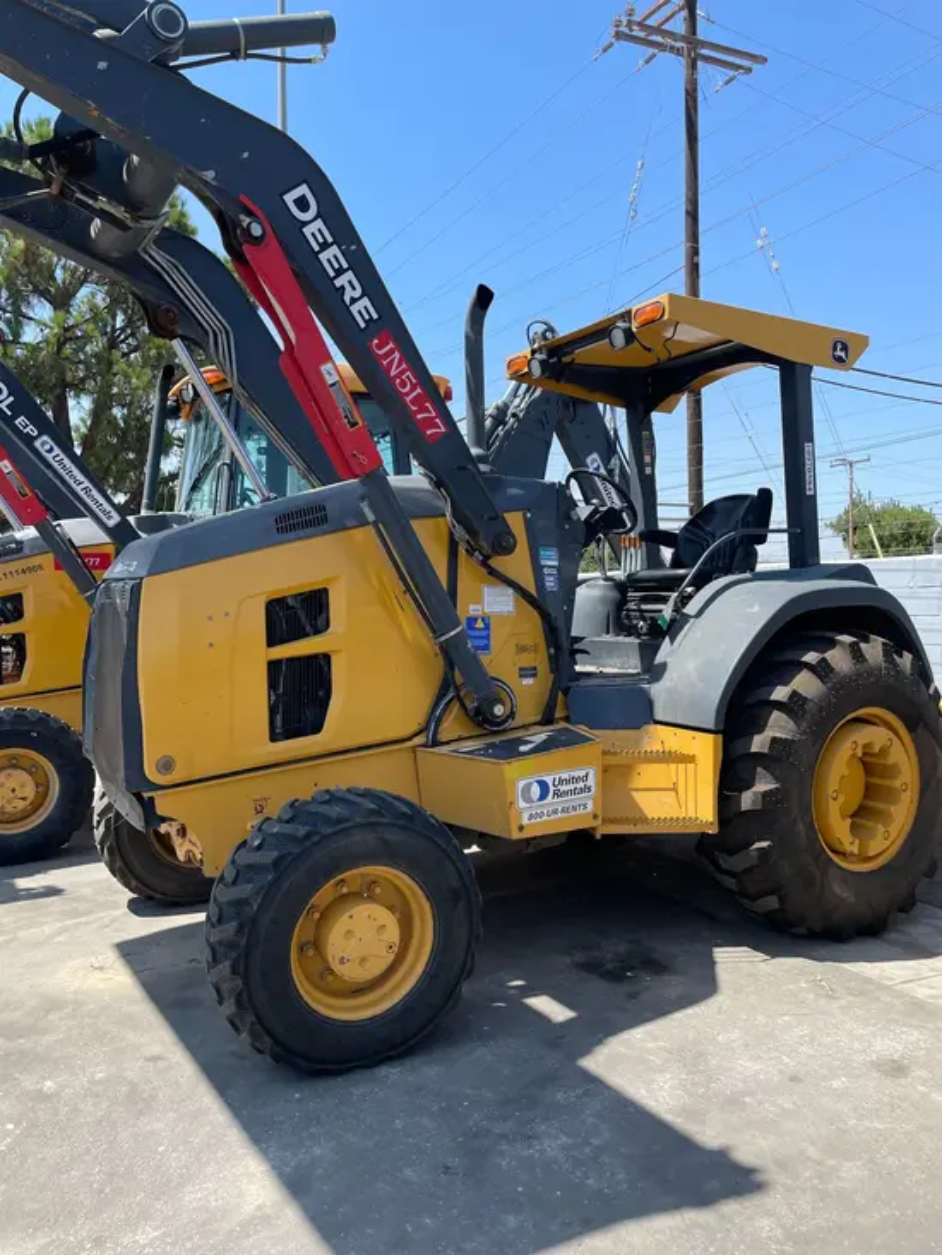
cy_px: 628
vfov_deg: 67.3
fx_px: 943
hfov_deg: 53.1
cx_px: 471
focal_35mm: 26
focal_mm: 4.2
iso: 32
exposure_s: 1/1642
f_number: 1.6
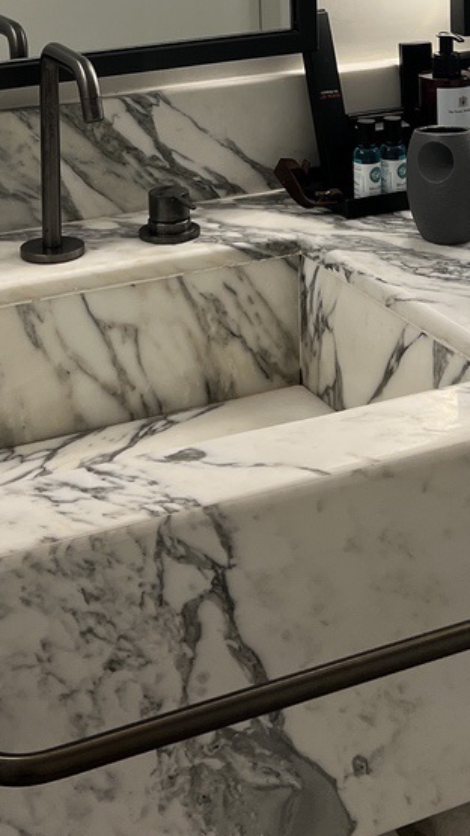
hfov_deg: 17.7
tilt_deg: -3.7
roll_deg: +1.1
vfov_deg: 27.7
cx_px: 294
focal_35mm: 68
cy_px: -136
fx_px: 1507
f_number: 1.5
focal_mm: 5.7
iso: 100
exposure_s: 1/100
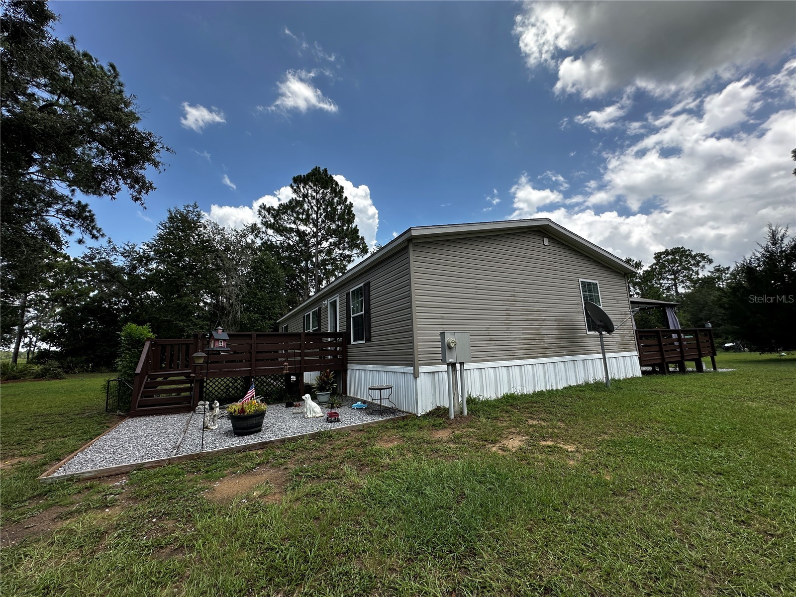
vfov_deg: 85.7
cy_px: 298
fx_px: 322
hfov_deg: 102.1
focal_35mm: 14
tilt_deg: +9.6
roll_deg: +2.3
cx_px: 398
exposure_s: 1/1221
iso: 50
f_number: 2.2
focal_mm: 2.22
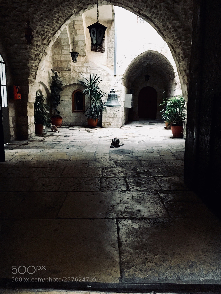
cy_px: 147
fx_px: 247
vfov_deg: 61.7
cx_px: 110
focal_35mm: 29
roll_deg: -0.1
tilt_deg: -10.4
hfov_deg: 48.2
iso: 200
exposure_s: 1/17
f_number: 2.2
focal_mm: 4.15
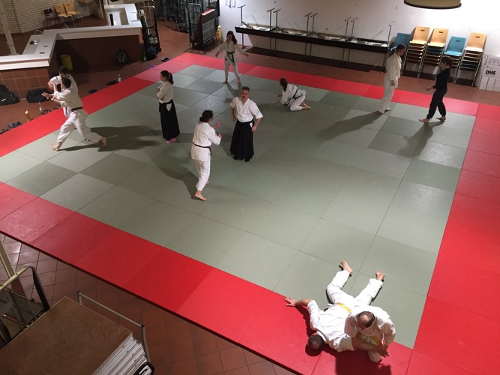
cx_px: 250
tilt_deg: -32.8
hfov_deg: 61.7
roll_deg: -1.1
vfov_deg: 48.2
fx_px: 419
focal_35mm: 29
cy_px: 188
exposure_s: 1/33
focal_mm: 4.15
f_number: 2.2
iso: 250
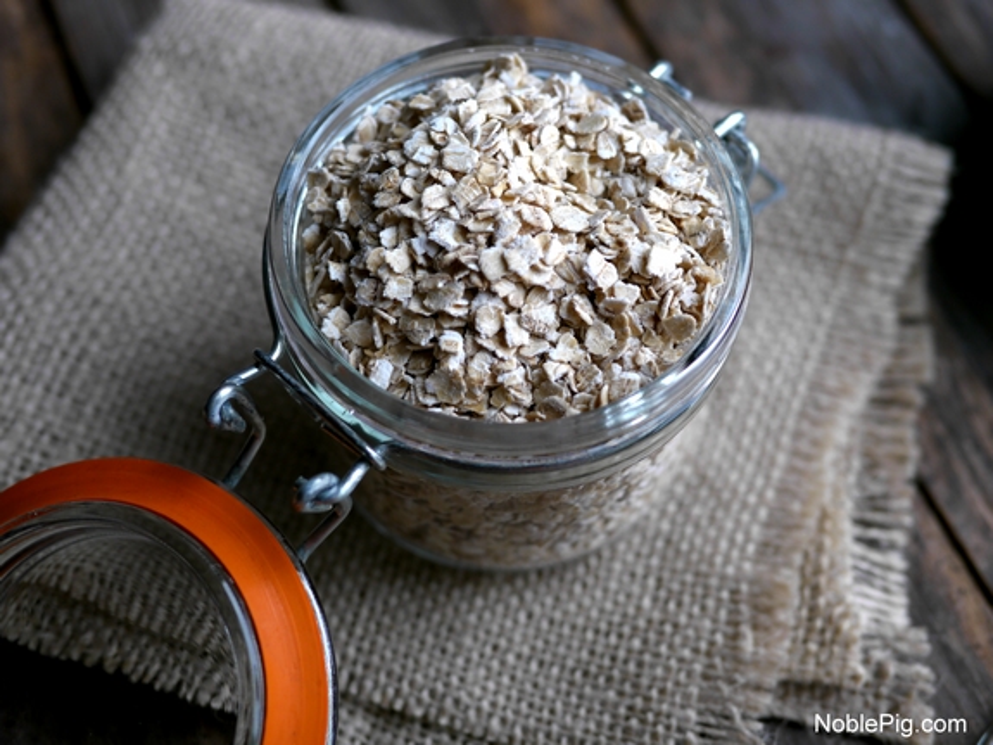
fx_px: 1434
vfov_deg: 29.1
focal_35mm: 50
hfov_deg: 38.2
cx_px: 496
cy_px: 372
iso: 100
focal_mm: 25
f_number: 2.5
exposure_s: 1/400
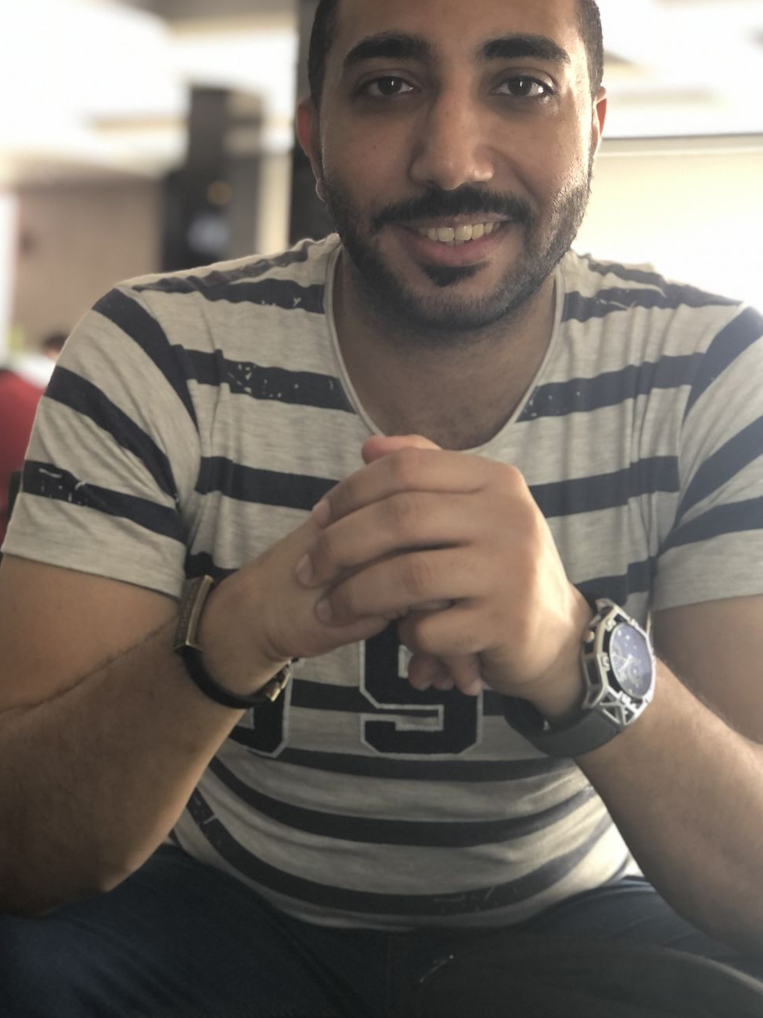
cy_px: 441
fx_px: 1969
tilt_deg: +1.8
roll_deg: -4.5
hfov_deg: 21.9
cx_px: 377
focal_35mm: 67
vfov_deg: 28.9
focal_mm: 6.6
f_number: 2.8
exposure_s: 1/33
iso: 125
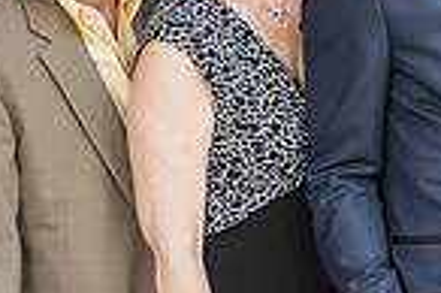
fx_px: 2484
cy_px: 110
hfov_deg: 9.8
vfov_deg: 6.7
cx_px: 662
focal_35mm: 203
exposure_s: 1/100
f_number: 2.8
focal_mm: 51
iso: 100
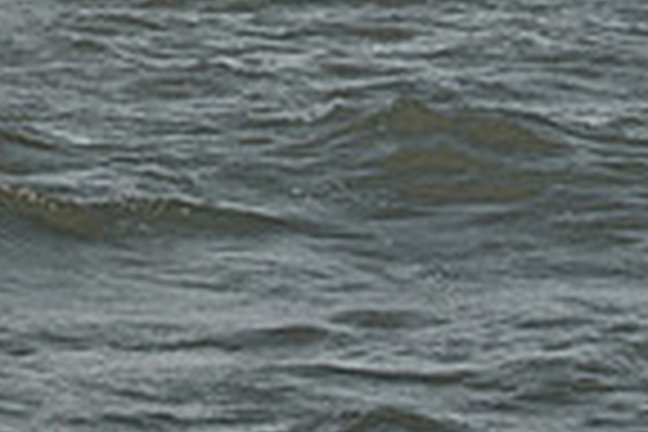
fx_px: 5076
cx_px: -178
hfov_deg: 7.2
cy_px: -855
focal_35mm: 282
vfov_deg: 4.7
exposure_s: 1/800
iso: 250
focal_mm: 70
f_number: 10
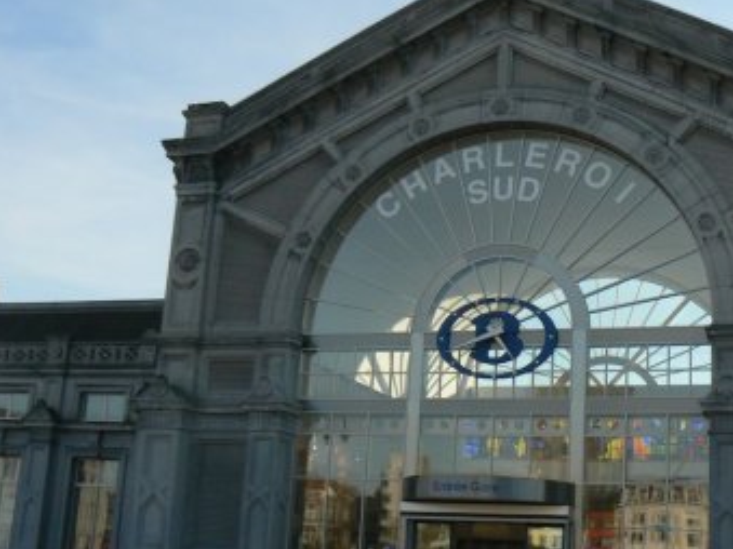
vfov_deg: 28.5
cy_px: 298
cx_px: 510
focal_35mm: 51
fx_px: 1080
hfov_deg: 37.0
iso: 80
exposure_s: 1/320
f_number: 5.6
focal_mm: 6
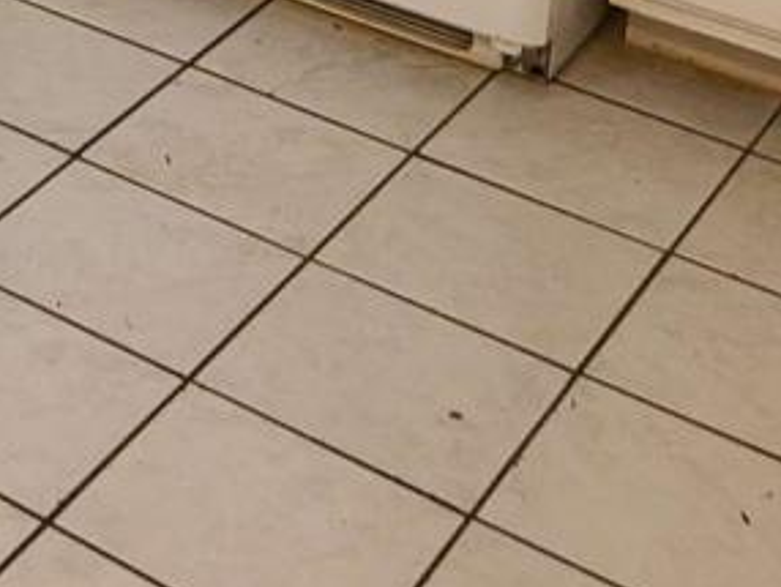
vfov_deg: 12.0
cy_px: -601
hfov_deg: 16.2
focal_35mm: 109
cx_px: -462
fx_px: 2461
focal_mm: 5.4
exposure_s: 1/59
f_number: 1.8
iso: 160
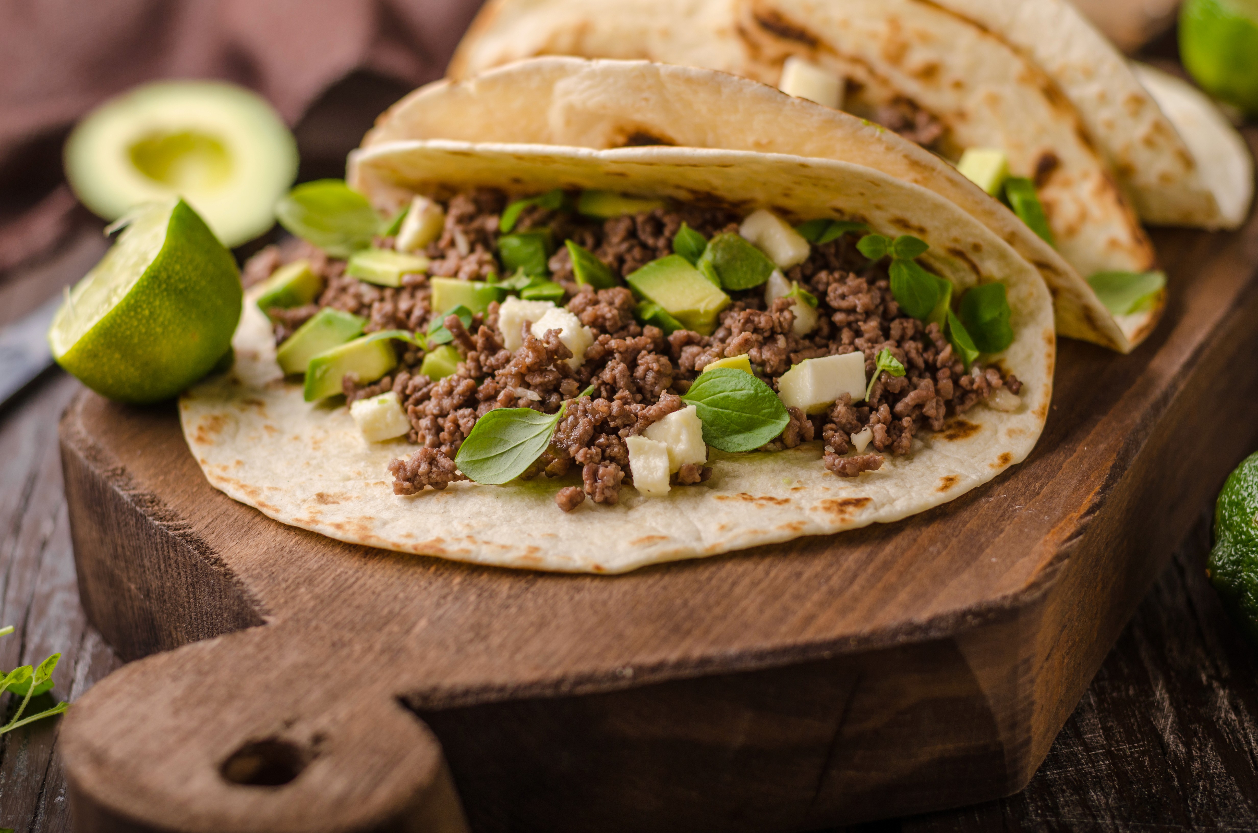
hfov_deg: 27.0
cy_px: 416
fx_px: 2615
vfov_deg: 18.1
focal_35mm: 75
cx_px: 629
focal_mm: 50
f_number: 3.2
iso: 100
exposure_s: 1/250
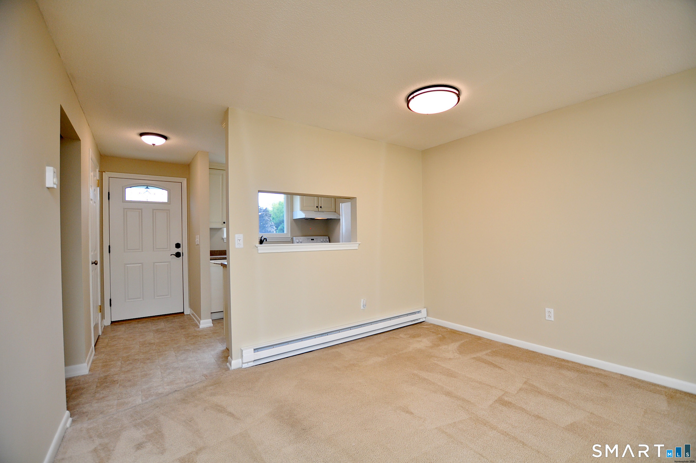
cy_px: 232
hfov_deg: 100.5
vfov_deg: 77.2
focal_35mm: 15
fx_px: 290
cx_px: 348
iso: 320
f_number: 3.5
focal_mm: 10
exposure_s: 1/160
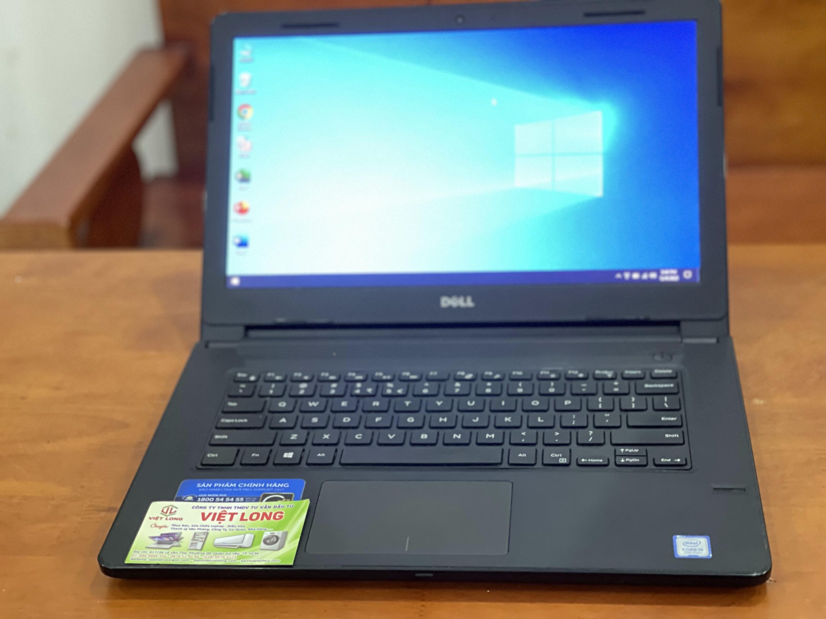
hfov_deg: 30.3
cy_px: 310
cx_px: 413
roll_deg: +4.2
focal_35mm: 64
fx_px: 1527
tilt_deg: -26.8
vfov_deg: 22.9
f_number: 2.2
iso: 1000
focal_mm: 7.5
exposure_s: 1/14
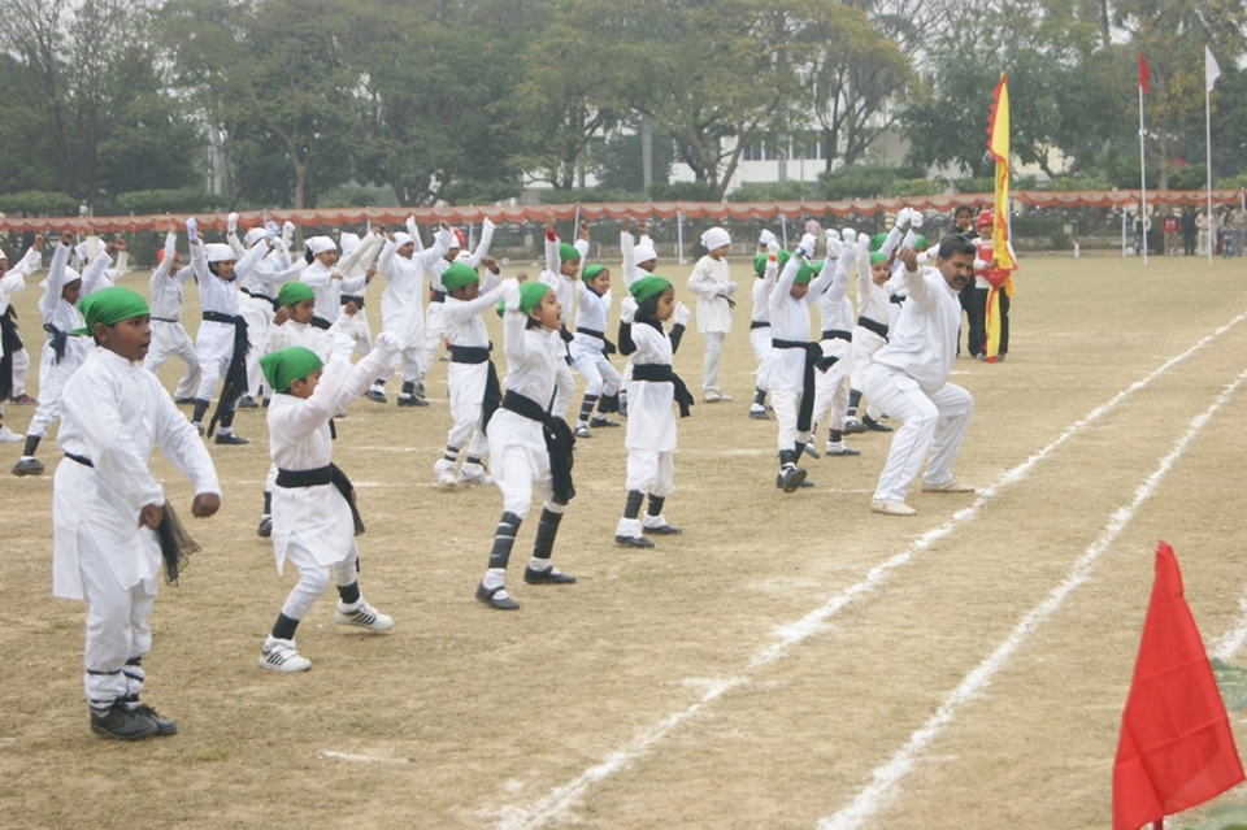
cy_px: 415
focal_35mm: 75
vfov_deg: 18.2
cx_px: 624
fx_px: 2596
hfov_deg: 27.0
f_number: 5.6
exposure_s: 1/160
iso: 100
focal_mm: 50
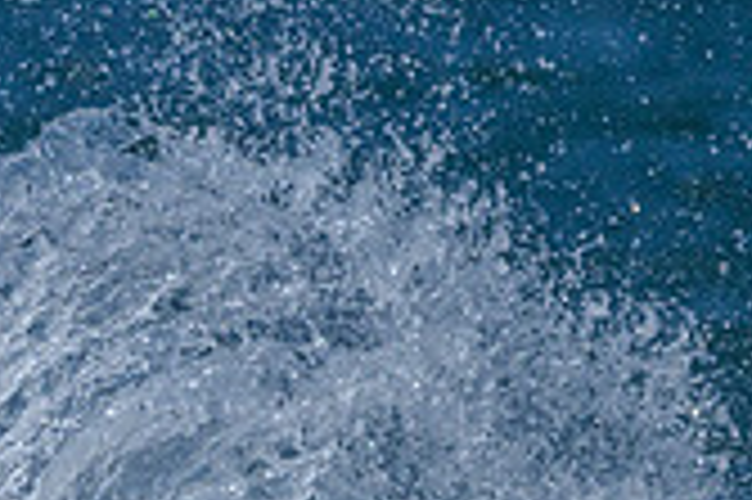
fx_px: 81406
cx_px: -455
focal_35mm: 3901
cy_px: 709
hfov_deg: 0.5
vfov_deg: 0.4
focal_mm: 1120
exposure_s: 1/4000
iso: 1000
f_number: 9
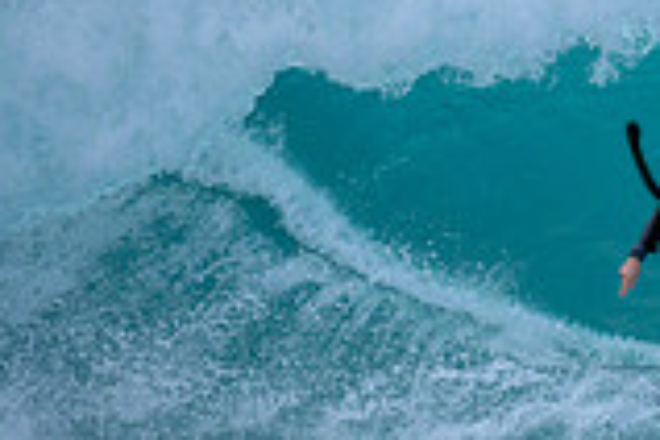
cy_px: 152
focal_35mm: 2923
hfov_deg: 0.7
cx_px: 1054
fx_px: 53584
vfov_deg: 0.5
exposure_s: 1/2000
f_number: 6.3
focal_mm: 800
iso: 1000
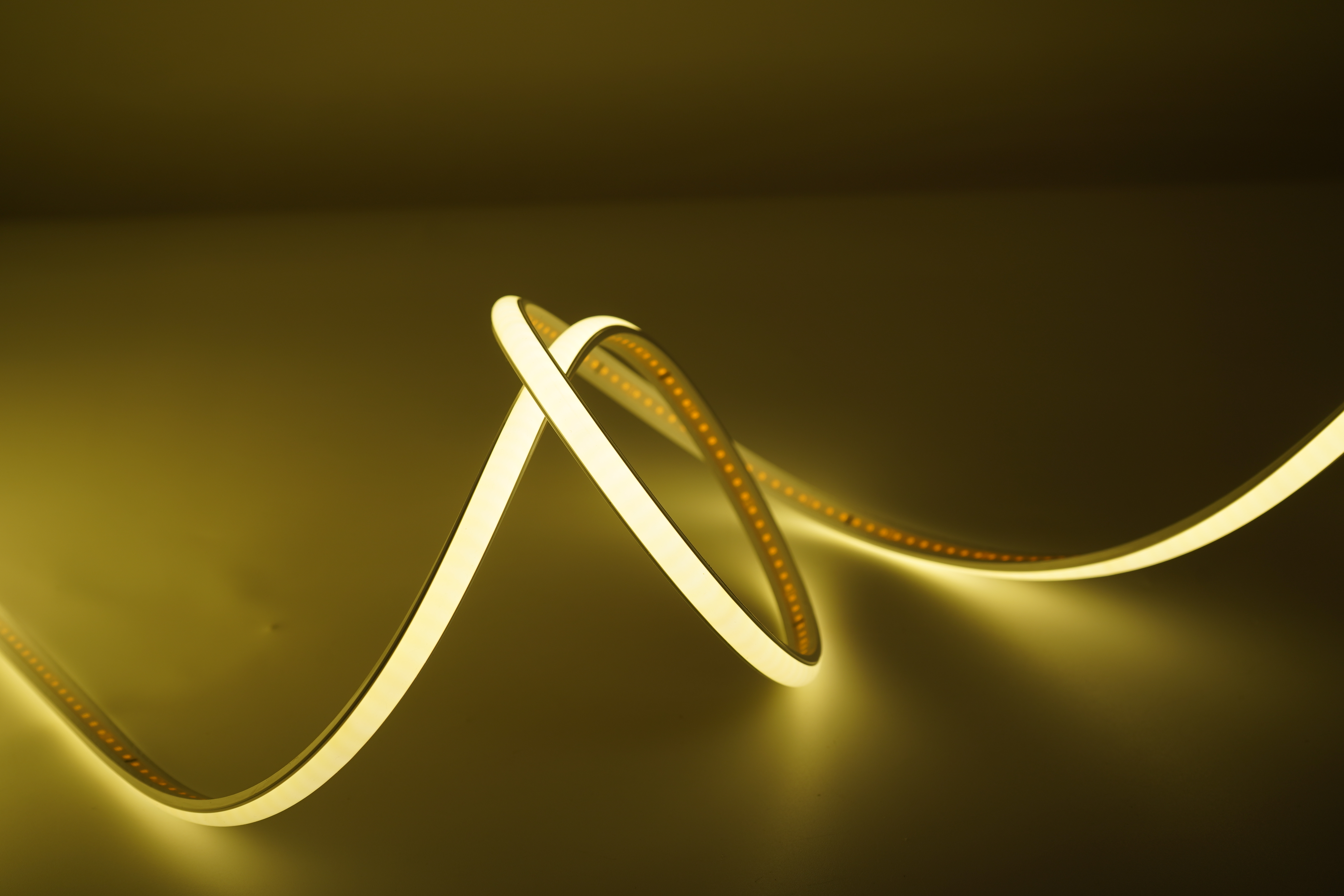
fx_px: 1792
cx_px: 672
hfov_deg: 41.1
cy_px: 448
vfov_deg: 28.1
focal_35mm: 48
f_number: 6.3
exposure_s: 1/320
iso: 100
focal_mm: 48
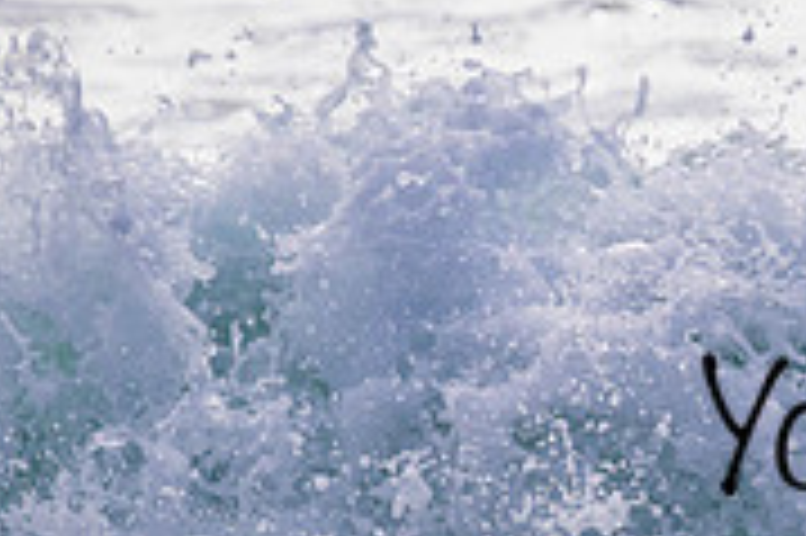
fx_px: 40575
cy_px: 385
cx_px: 1166
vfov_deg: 0.8
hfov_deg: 1.1
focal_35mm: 1814
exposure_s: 1/2000
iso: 800
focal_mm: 560
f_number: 11
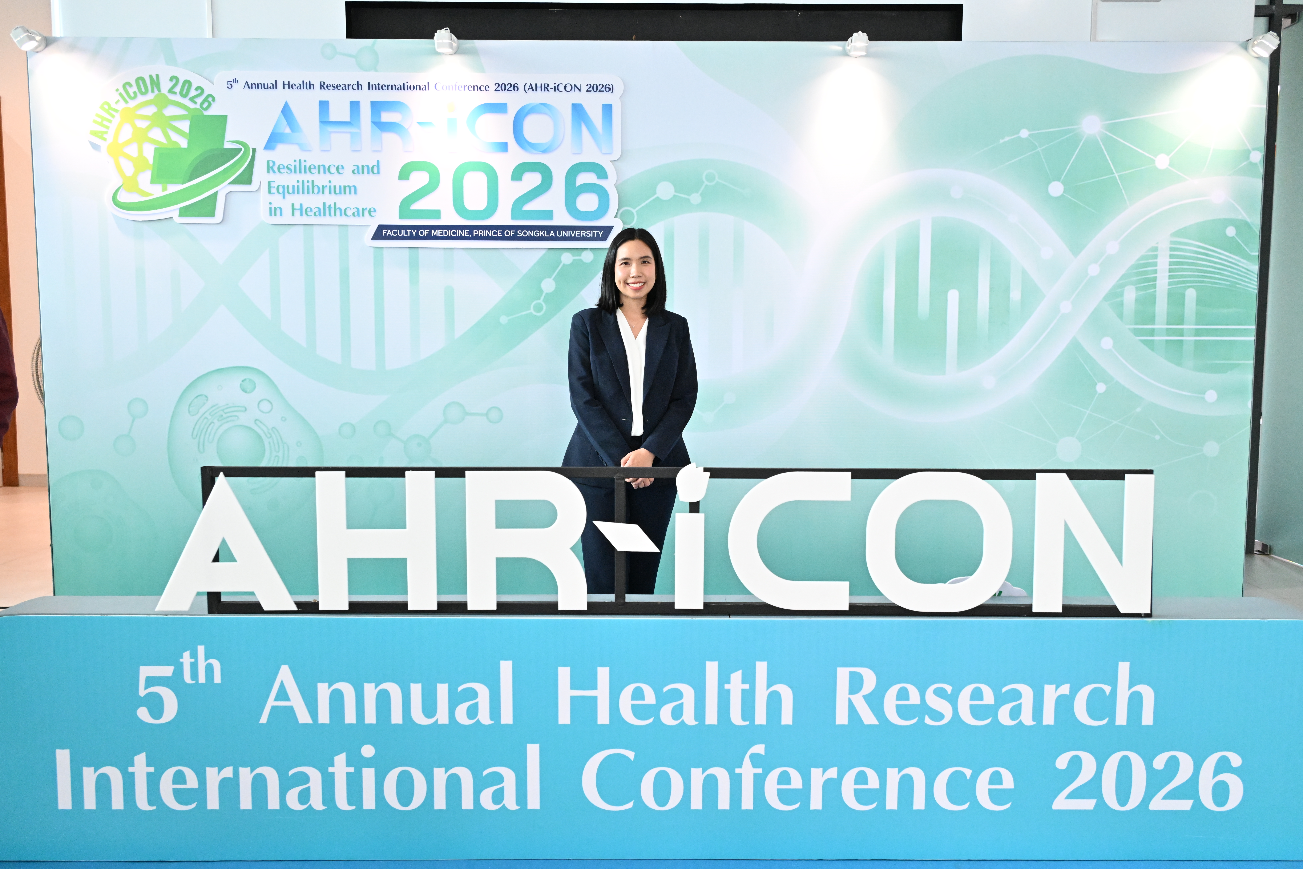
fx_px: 1104
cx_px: 652
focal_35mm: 30
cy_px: 434
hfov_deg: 61.1
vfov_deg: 43.0
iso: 6400
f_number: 4
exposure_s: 1/500
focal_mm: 30.5
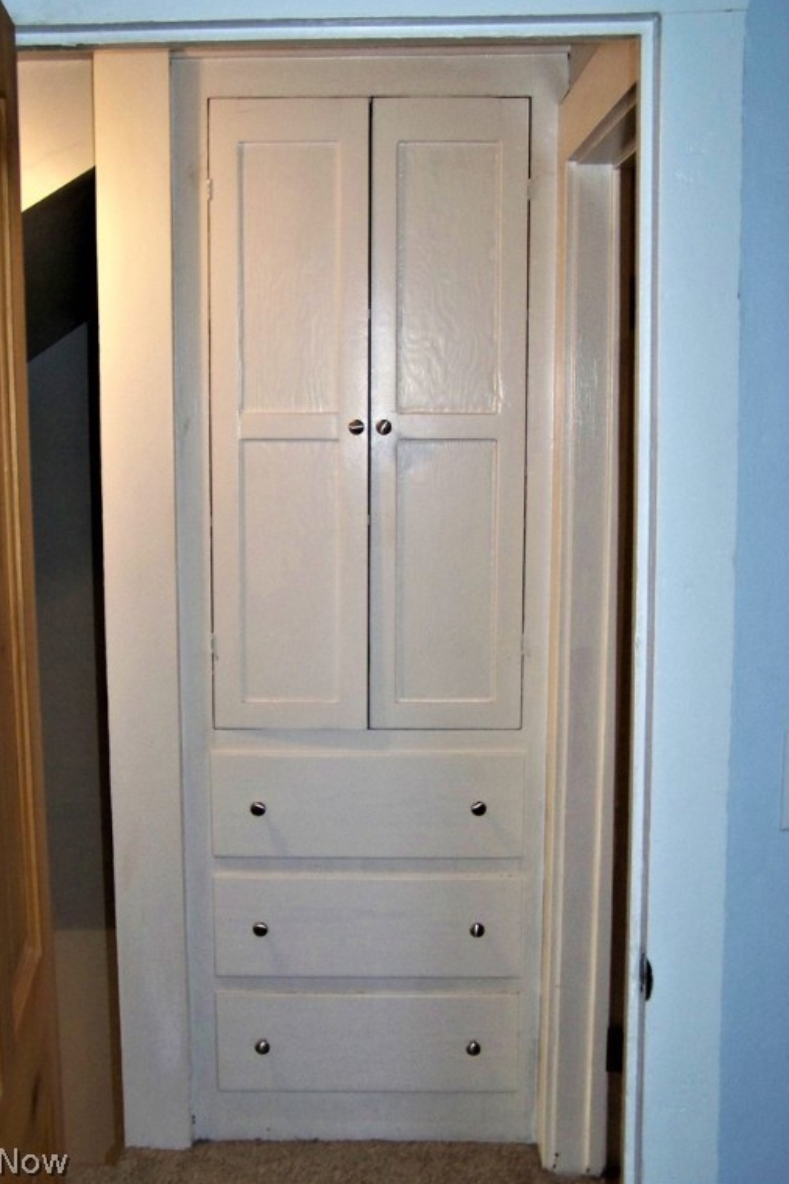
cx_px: 356
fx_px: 1315
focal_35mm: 40
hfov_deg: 33.4
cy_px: 588
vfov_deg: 48.5
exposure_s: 1/30
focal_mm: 6.3
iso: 200
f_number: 2.8
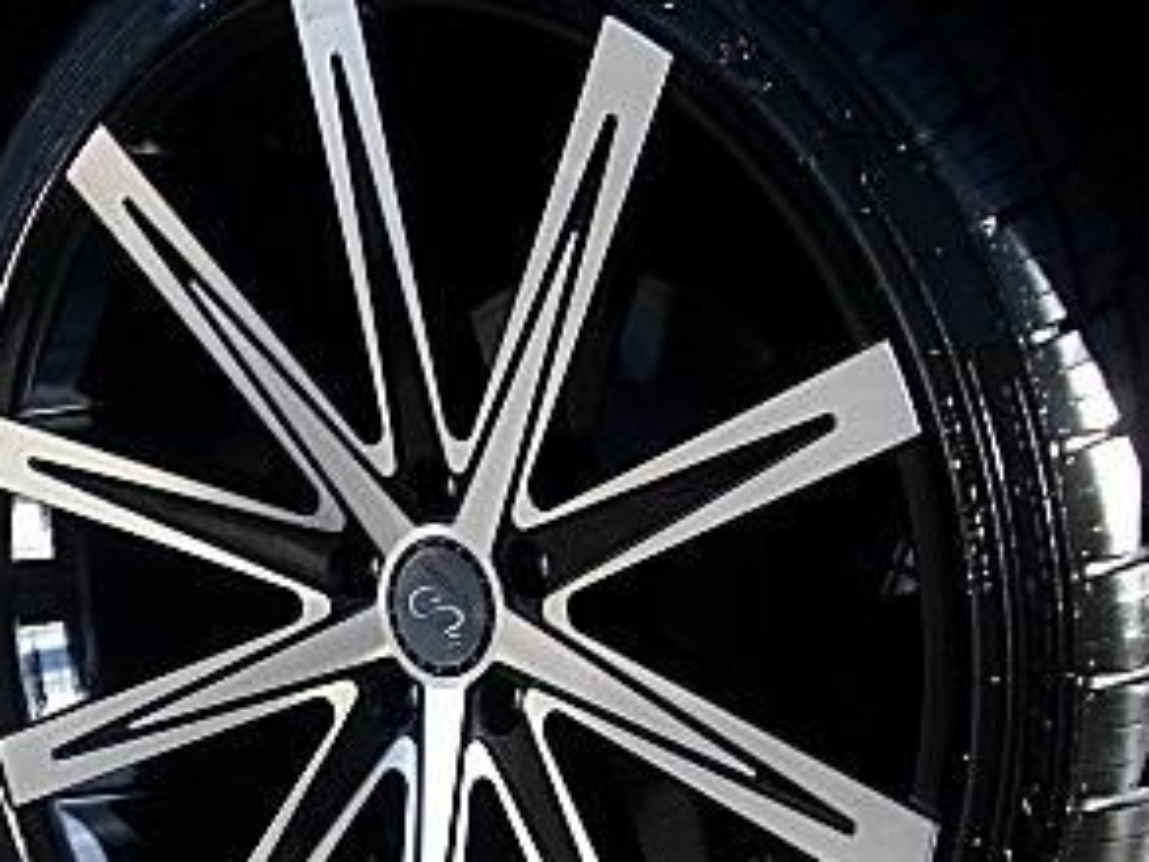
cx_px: -87
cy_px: 626
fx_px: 2622
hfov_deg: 23.3
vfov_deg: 18.6
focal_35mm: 79
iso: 50
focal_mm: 6.3
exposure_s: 1/100
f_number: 2.8
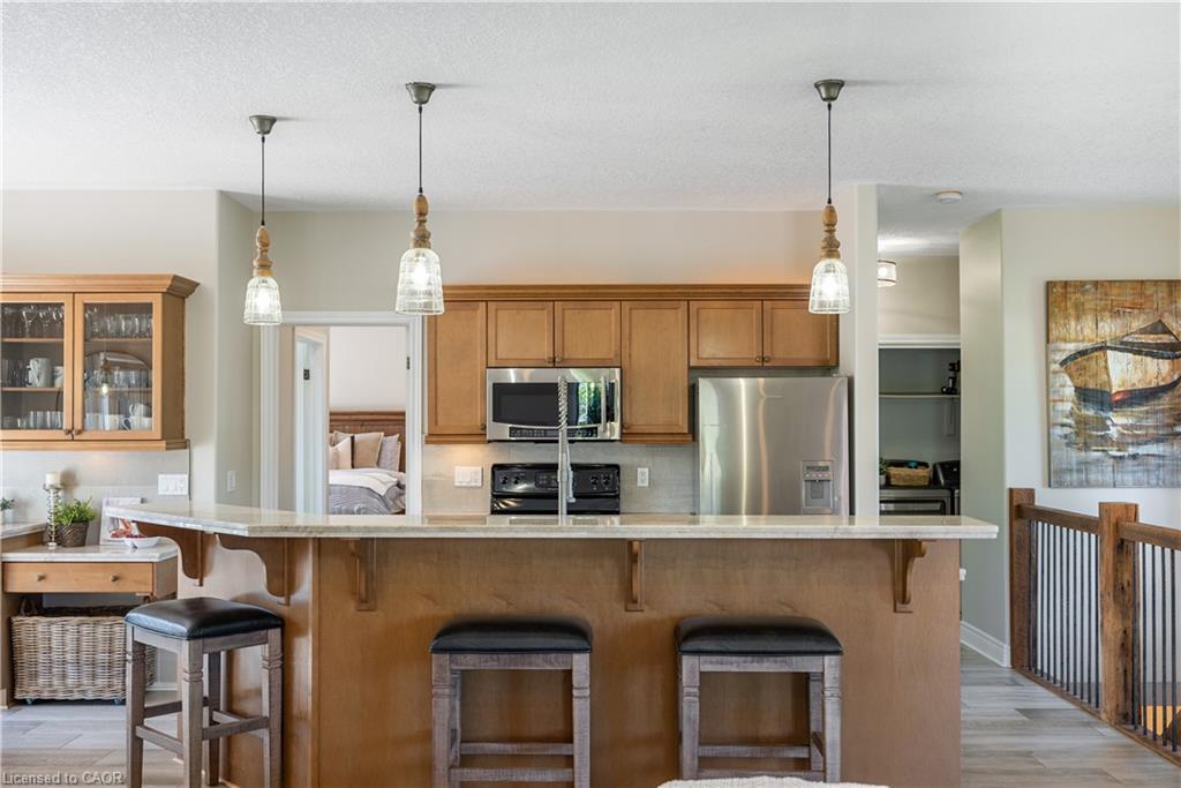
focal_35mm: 34
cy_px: 394
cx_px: 590
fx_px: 1099
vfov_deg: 39.4
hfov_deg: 56.5
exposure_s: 1/400
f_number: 4
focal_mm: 33.5
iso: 800
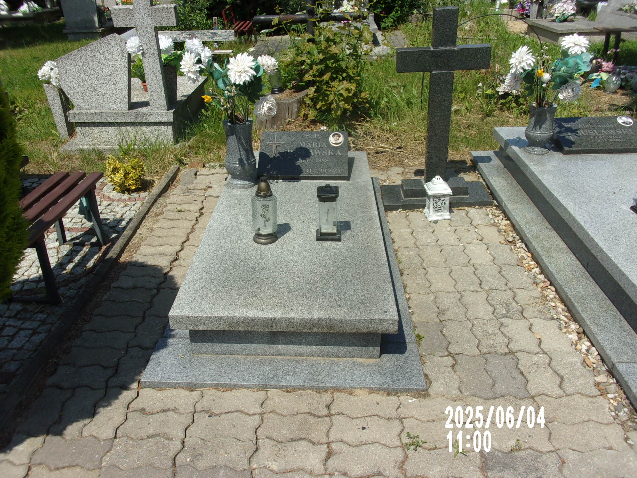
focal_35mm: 30
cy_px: 230
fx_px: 552
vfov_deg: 46.8
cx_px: 298
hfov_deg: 59.9
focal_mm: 5.1
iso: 80
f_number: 10.8
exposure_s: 1/125
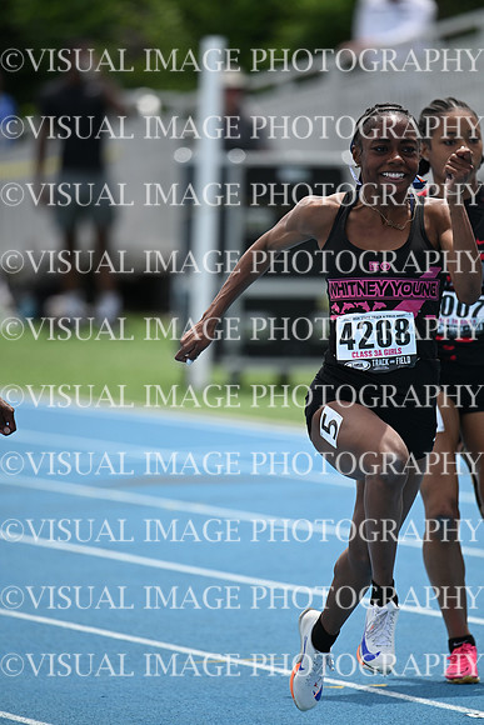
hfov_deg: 3.4
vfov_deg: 5.2
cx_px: 242
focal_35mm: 400
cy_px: 362
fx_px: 8061
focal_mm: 400
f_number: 4.5
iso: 400
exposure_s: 1/2500
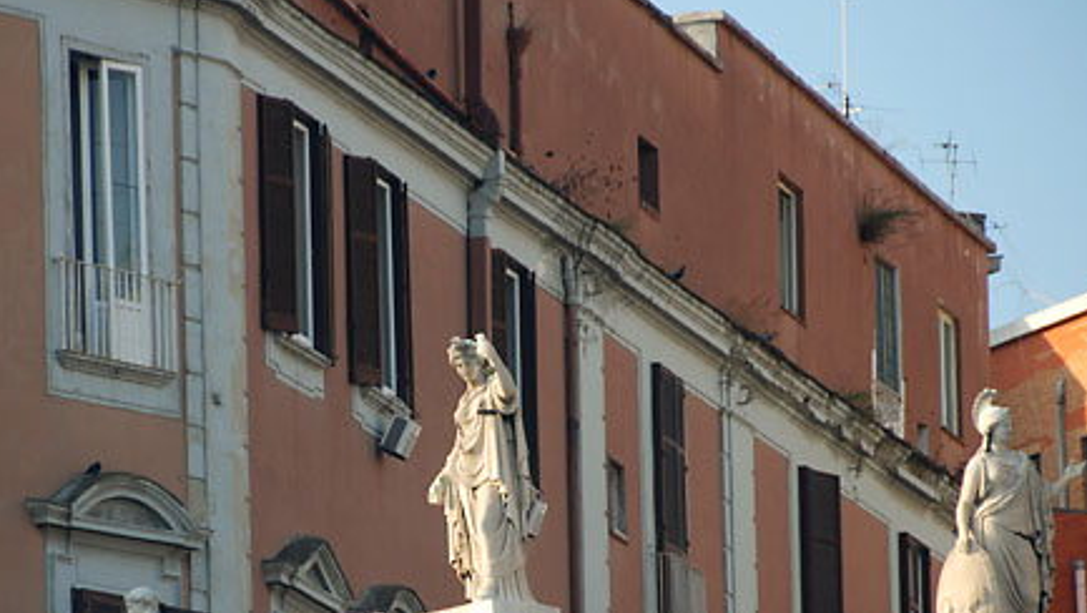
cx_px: 437
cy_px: 469
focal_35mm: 383
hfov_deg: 5.6
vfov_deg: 3.2
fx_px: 11044
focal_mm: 170
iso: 100
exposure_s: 1/60
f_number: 5.6
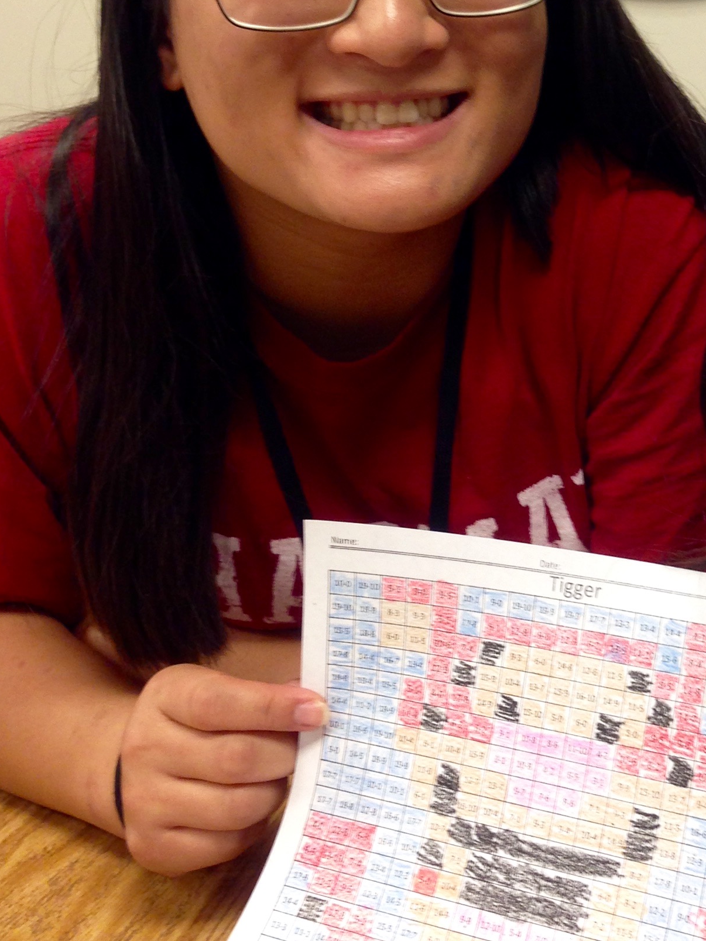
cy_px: 266
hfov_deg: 21.2
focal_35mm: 67
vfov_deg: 28.6
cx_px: 692
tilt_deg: -8.7
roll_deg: -3.1
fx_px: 1822
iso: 80
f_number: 2.4
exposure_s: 1/20
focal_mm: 4.12
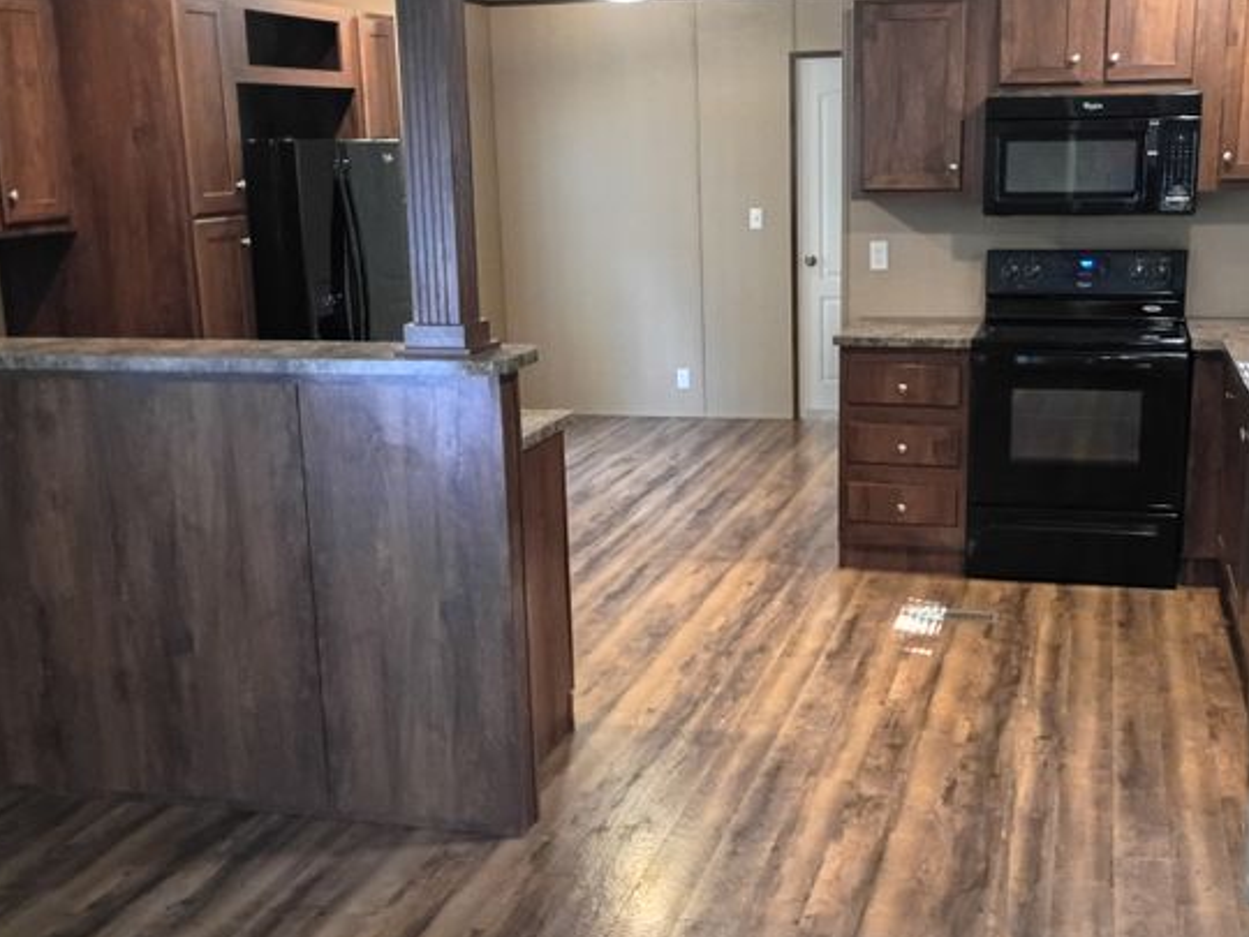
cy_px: 500
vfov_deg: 33.6
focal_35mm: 43
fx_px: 1552
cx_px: 703
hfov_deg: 43.8
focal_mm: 4.27
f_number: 1.8
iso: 1716
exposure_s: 1/24
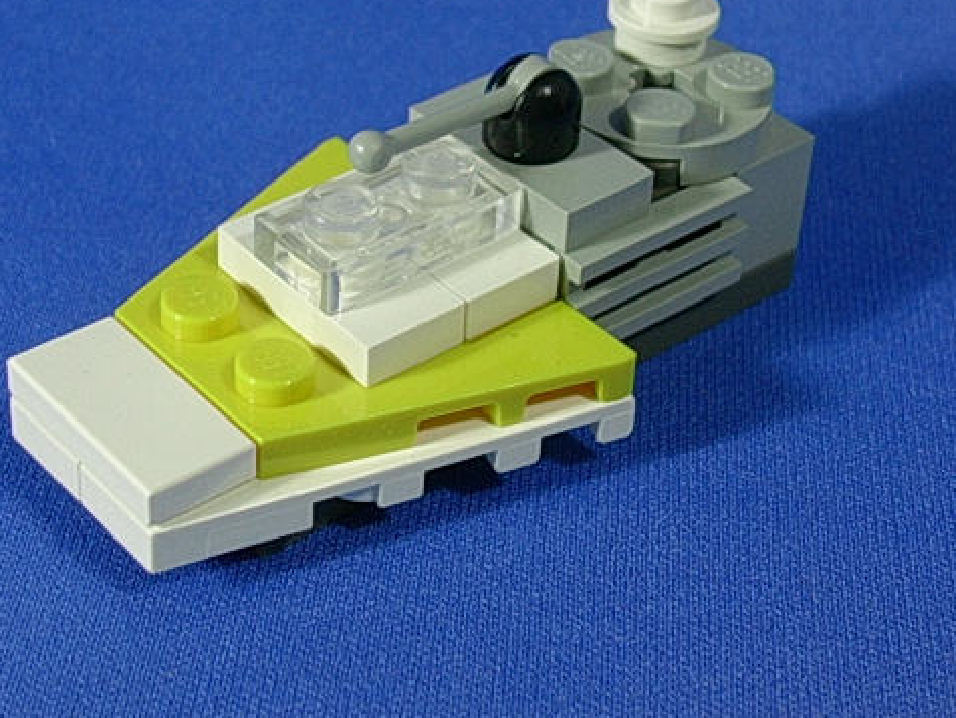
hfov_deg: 23.0
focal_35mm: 85
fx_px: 2349
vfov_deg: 17.4
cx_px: 401
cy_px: 260
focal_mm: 9.6
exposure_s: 1/13.4
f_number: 3.5
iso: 70
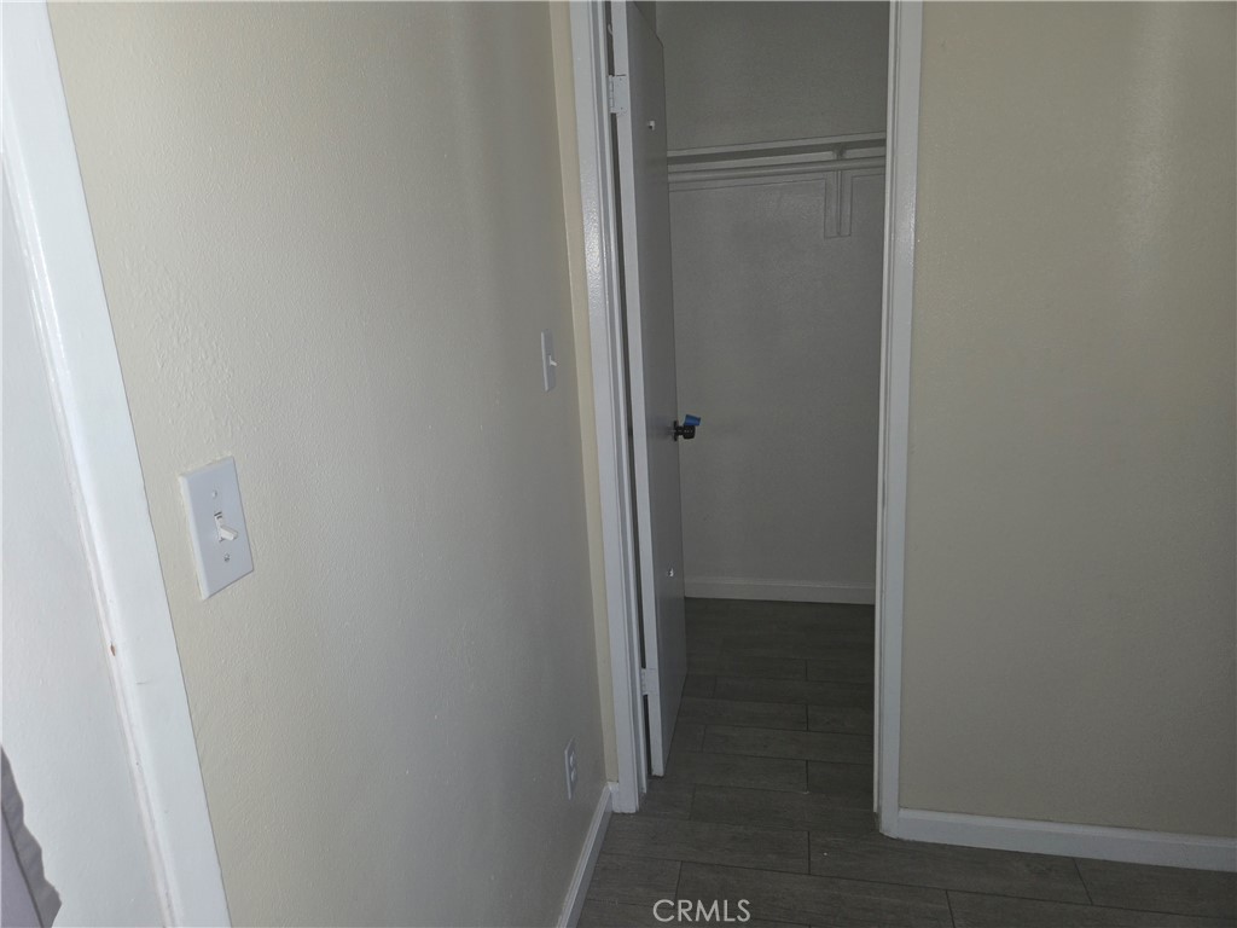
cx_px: 618
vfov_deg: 58.9
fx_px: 822
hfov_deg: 73.9
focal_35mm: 23
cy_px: 464
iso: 100
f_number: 1.8
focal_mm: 5.4
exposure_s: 1/40
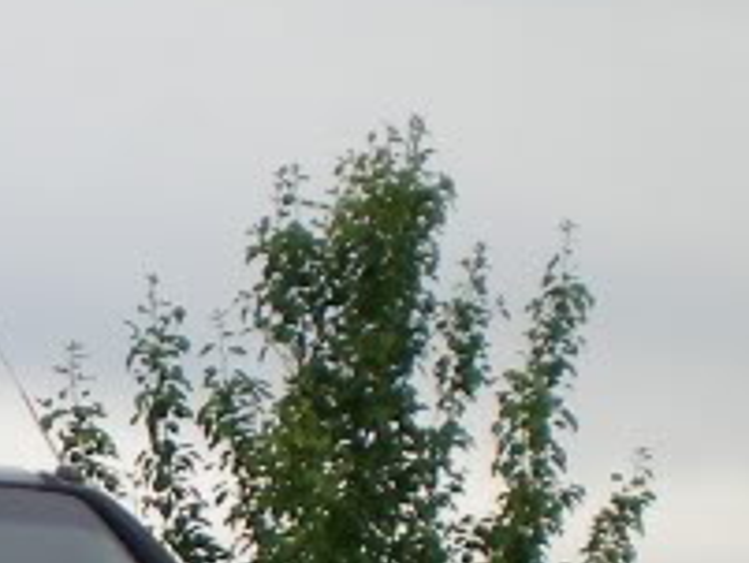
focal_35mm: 175
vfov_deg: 8.3
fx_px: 3789
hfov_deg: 11.0
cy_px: 917
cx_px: -283
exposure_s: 1/250
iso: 64
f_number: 3.5
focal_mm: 7.4
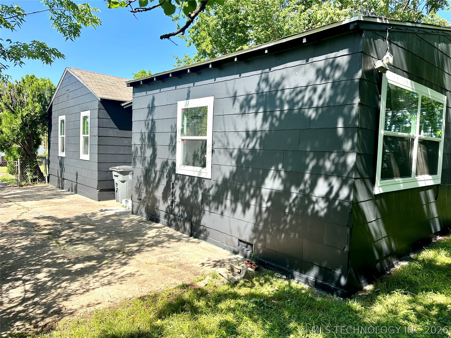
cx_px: 226
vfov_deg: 56.8
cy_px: 169
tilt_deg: -2.6
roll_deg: -2.6
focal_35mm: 24
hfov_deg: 71.6
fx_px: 313
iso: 80
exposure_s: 1/1198
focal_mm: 6.86
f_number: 1.78
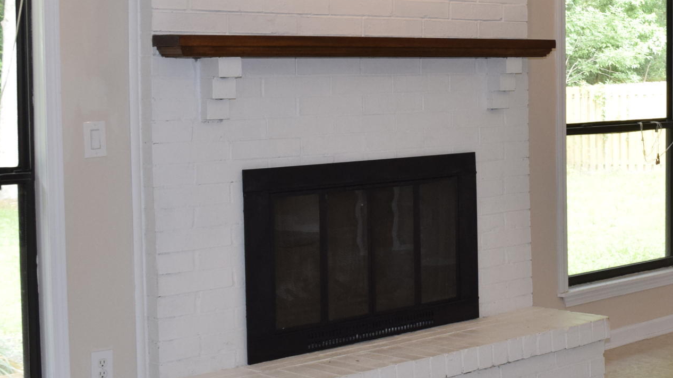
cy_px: 98
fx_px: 1195
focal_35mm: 67
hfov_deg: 29.7
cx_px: 641
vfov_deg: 17.9
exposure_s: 1/100
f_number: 5
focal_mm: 18
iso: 800
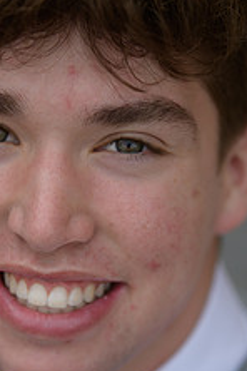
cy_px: 236
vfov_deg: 14.4
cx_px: 90
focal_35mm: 142
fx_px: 1461
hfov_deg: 9.7
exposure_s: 1/1250
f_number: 2.8
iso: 250
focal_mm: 70
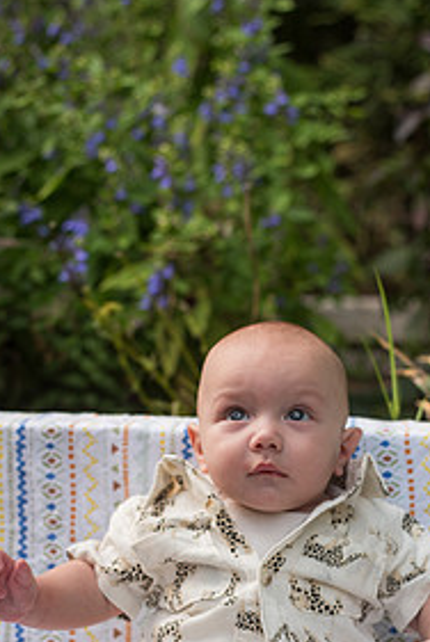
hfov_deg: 17.1
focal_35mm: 80
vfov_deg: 25.2
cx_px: 258
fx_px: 1430
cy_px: 446
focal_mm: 50
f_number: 3.2
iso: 125
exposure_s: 1/320
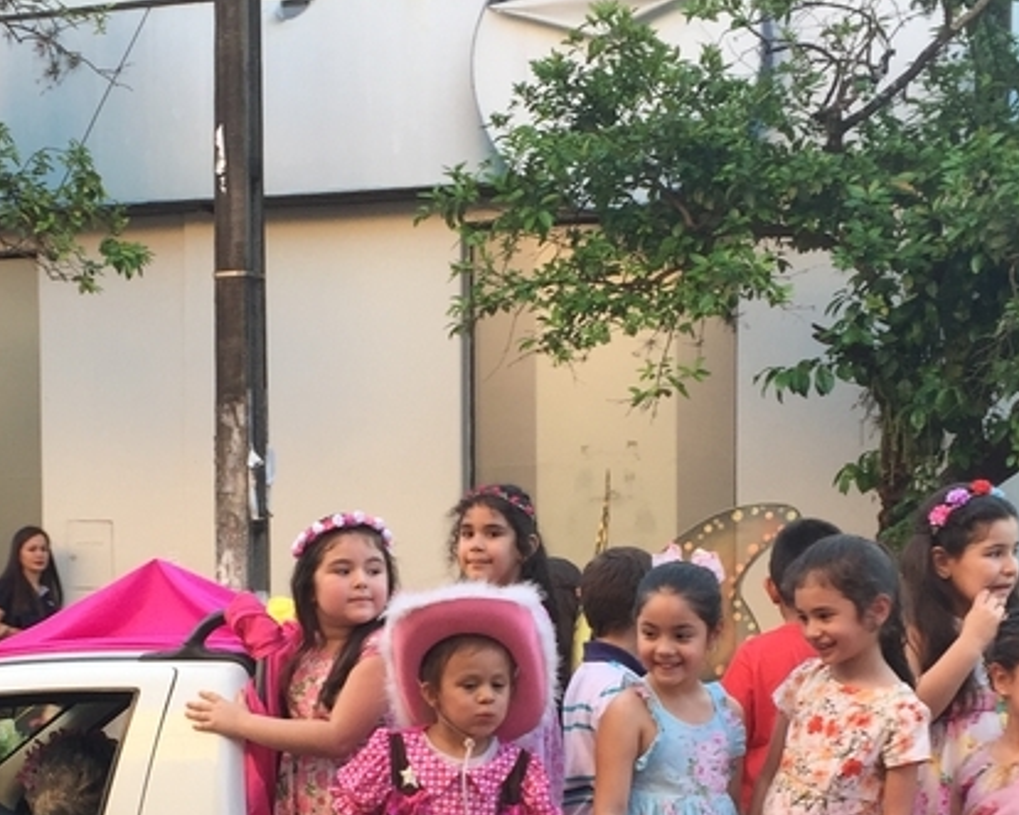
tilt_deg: -2.9
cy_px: 682
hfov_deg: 27.1
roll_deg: -0.5
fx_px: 2111
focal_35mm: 70
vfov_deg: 21.5
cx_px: 396
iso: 40
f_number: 2.2
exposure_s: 1/100
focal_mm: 4.15
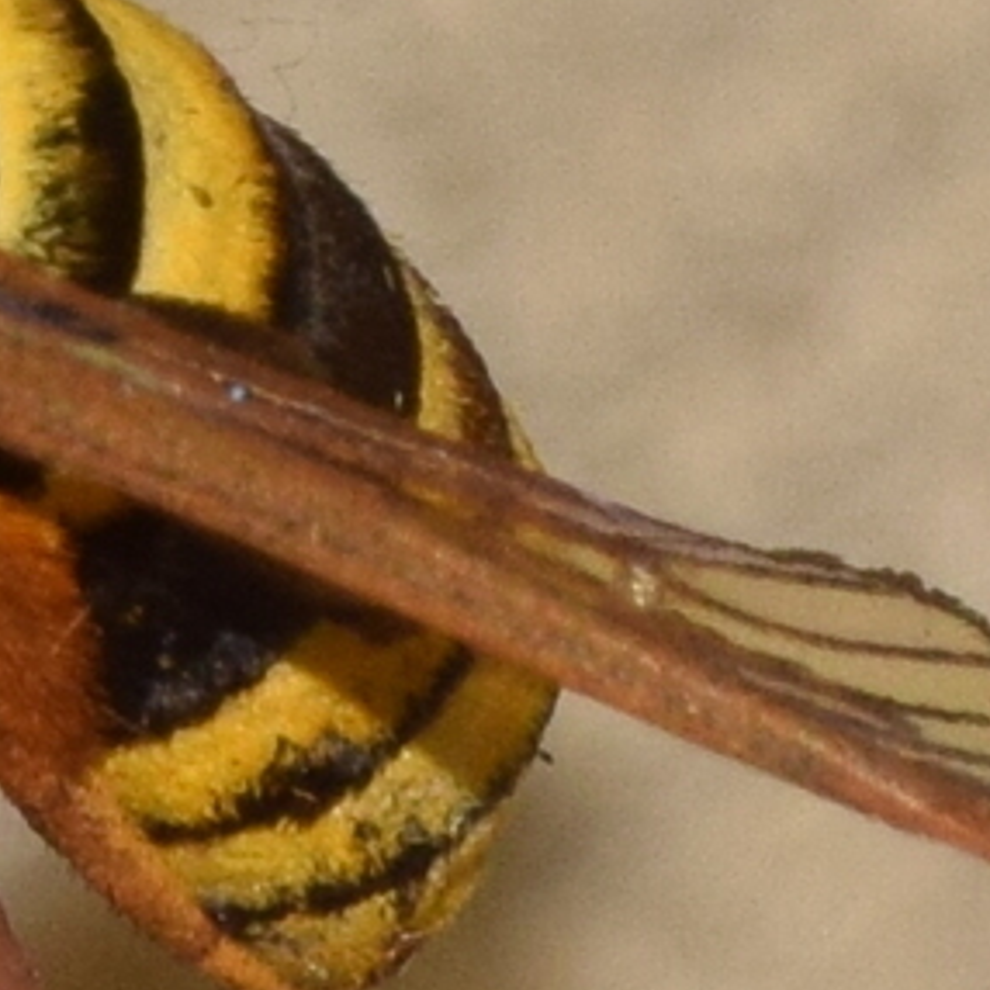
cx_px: 185
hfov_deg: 2.9
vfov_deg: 2.9
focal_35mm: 597
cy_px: 177
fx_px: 19317
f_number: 16
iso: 400
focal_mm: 140
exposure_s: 1/160
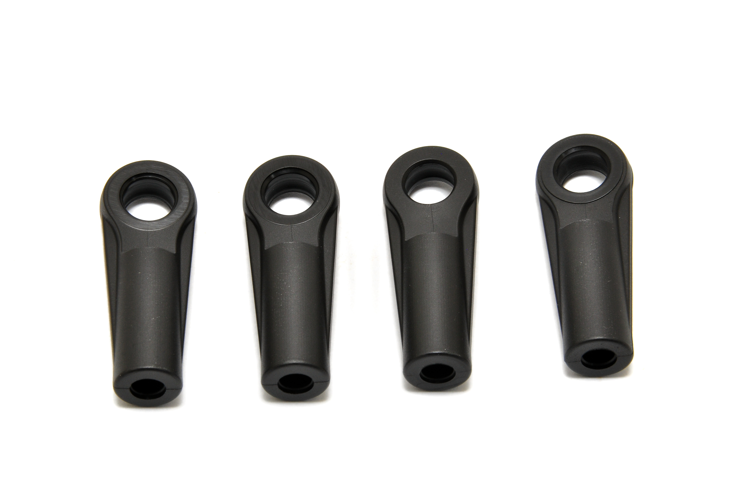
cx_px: 364
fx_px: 5461
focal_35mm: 270
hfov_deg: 7.6
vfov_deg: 5.1
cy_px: 242
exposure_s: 1/60
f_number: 22
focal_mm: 180
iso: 400
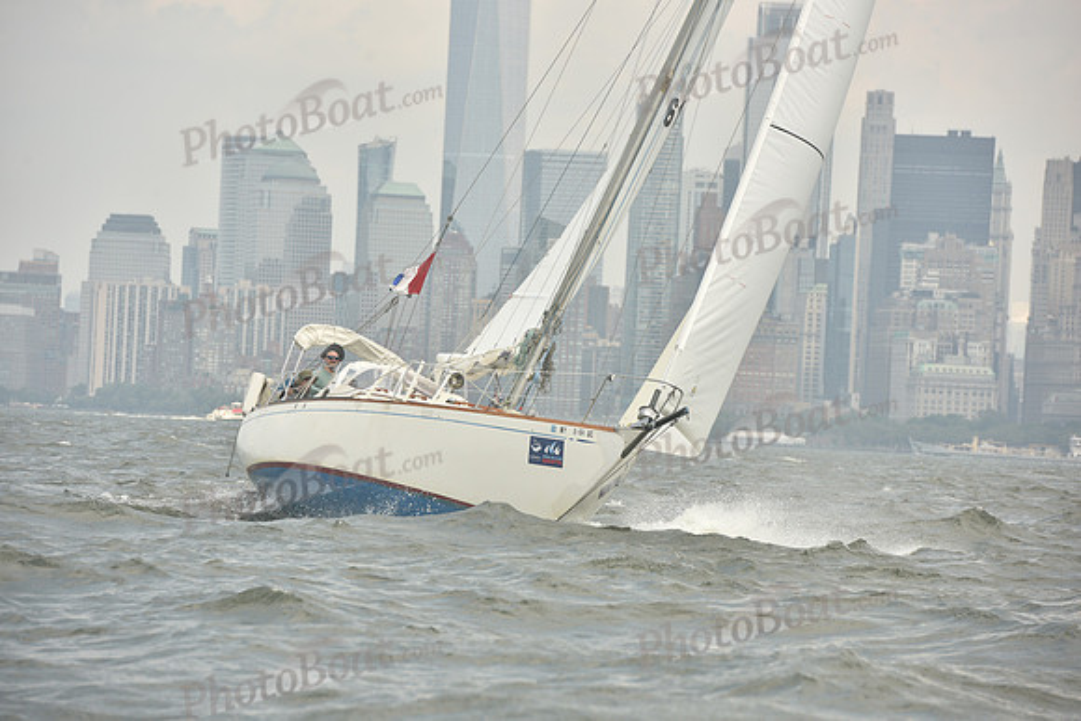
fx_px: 6007
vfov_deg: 6.9
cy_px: 360
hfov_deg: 10.3
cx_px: 540
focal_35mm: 200
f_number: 7.1
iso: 250
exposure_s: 1/800
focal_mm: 200
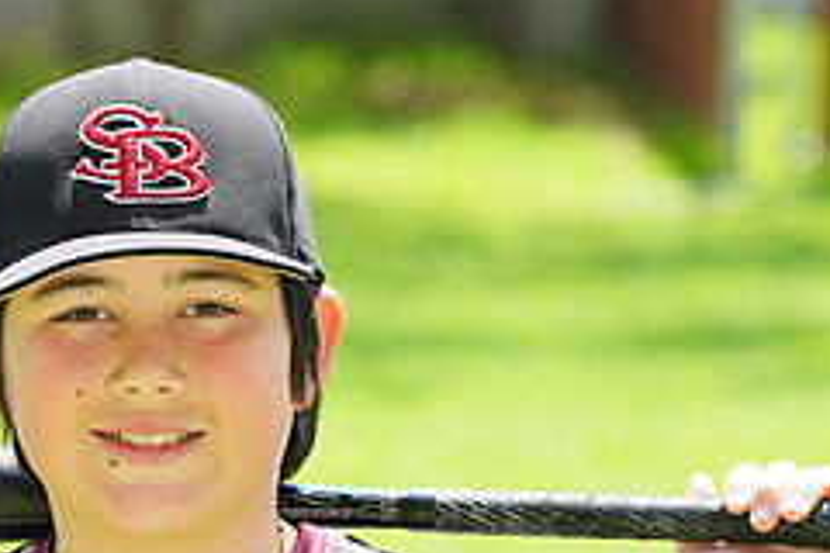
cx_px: 83
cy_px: 653
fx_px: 10904
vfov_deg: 2.9
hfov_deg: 4.4
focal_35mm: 473
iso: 200
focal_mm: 196
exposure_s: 1/160
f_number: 8
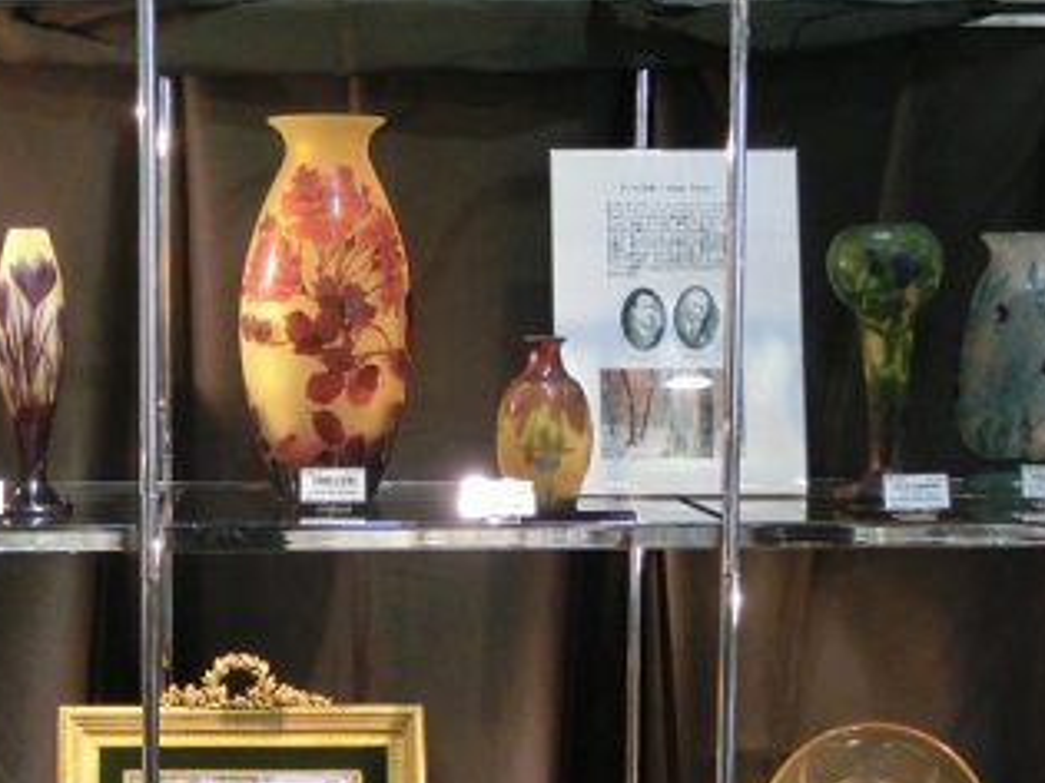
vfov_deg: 18.1
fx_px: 2444
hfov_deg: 24.1
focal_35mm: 81
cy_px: 528
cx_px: 375
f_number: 4.5
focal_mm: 10.11
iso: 800
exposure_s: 1/125
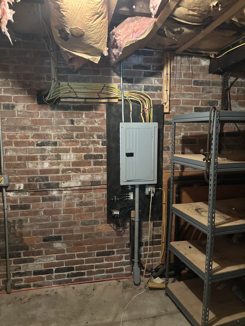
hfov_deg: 53.1
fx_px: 245
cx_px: 122
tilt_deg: -5.8
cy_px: 163
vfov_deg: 67.3
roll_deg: -1.2
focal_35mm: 26
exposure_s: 1/30
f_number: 1.6
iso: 640
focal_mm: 5.96
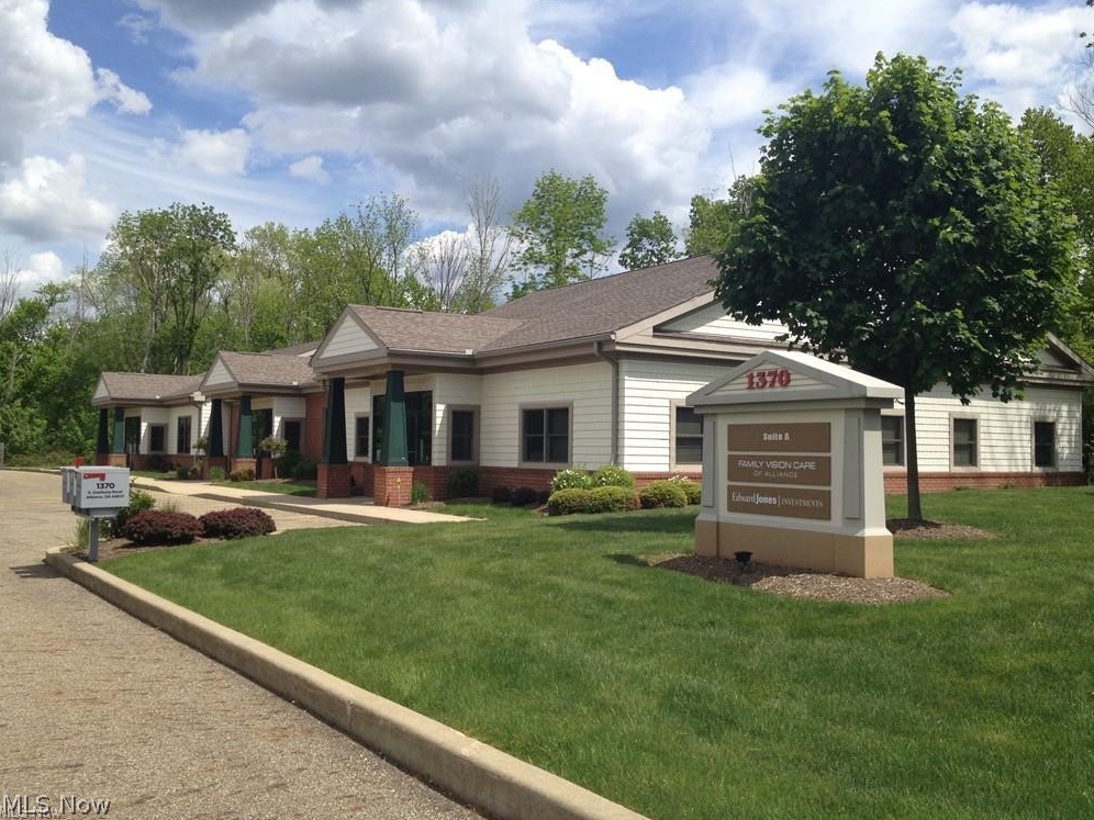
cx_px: 558
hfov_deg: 51.4
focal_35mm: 36
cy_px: 401
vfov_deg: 39.7
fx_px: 1138
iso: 50
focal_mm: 4.28
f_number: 2.4
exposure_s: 1/1972
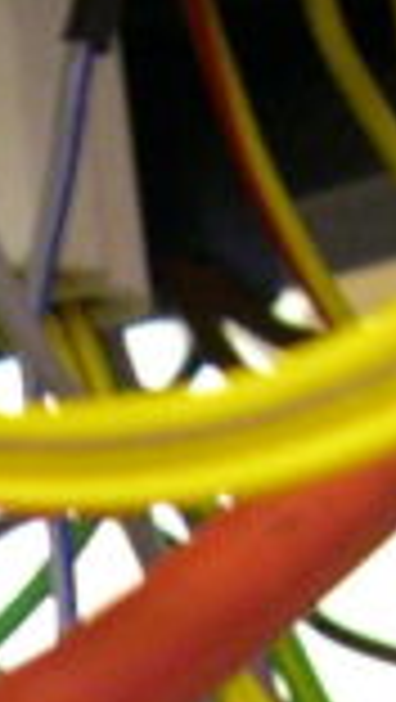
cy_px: 1143
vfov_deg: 10.1
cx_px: -315
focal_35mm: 204
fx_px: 3800
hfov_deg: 5.9
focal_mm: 8
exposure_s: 1/3.2
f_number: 2.8
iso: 400
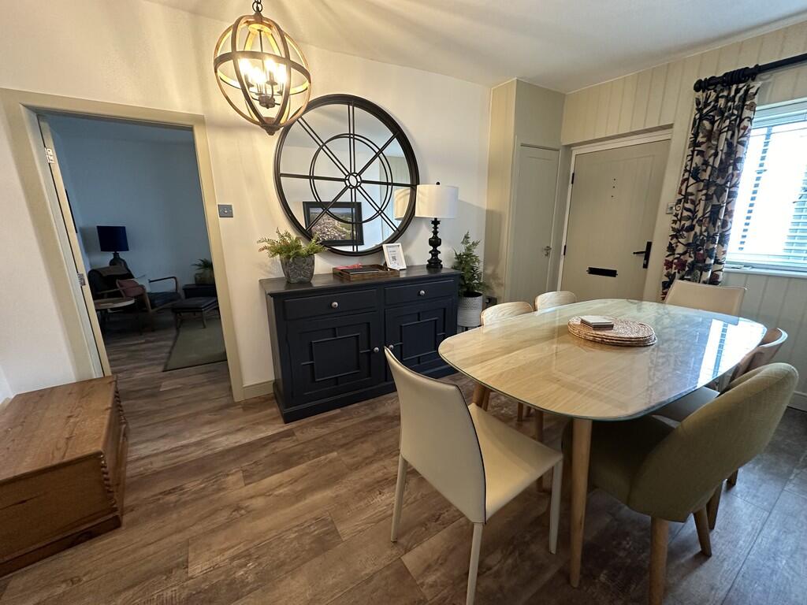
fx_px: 326
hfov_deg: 102.1
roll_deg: +0.6
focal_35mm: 14
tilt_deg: -13.2
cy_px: 302
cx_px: 404
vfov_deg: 85.7
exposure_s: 1/50
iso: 320
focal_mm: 2.22
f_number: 2.2
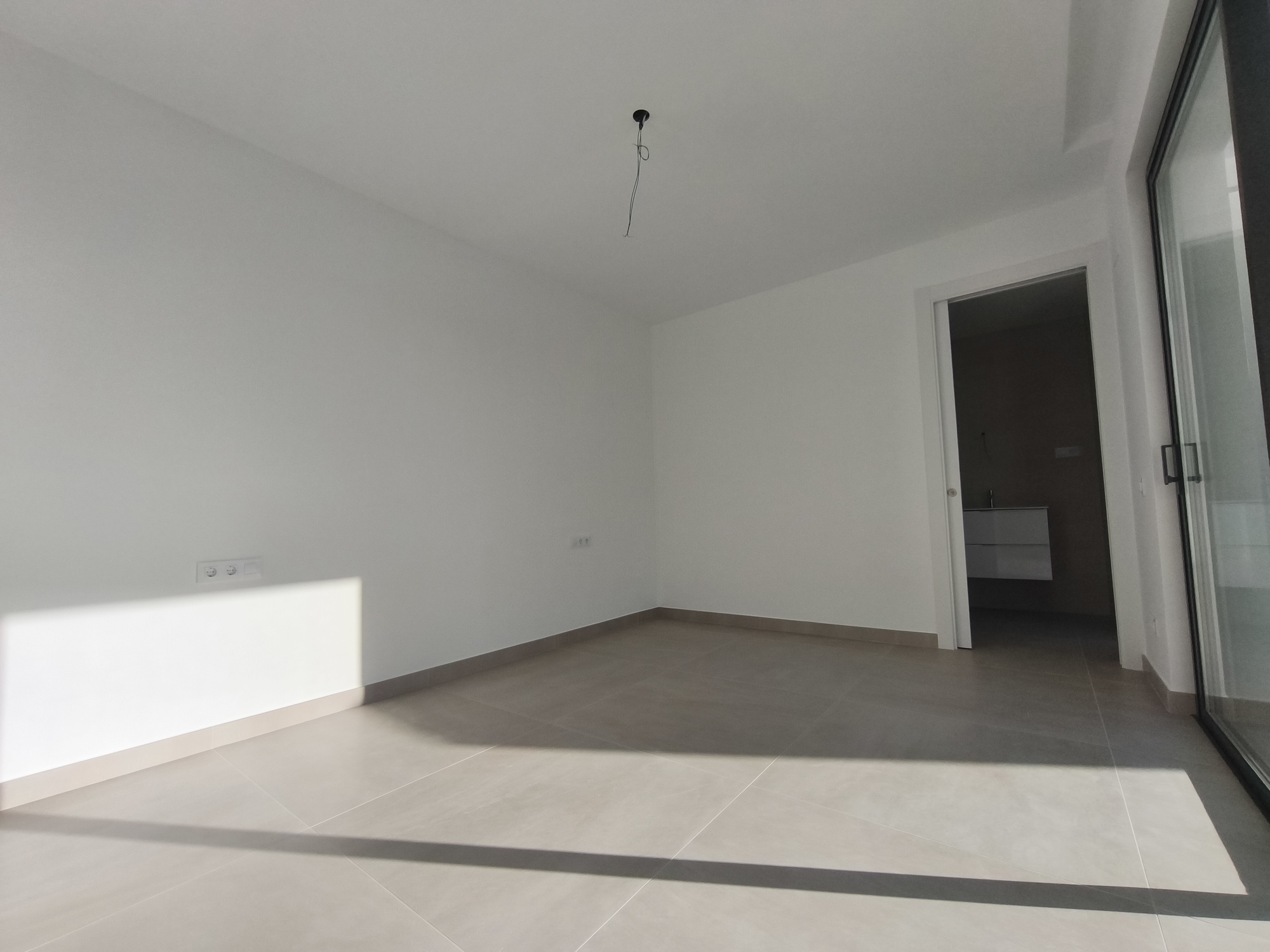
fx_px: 550
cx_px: 635
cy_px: 476
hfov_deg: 98.2
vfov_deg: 81.7
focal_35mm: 15
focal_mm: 1.91
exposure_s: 1/1905
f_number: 2.2
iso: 50
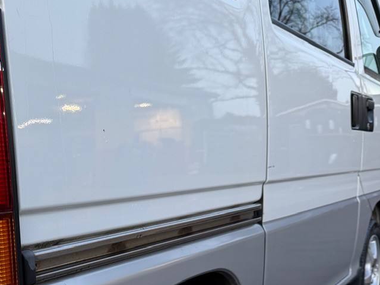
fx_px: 527
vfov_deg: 28.9
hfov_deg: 37.3
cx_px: 43
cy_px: 262
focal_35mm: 48
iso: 125
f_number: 1.78
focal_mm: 6.76
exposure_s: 1/60
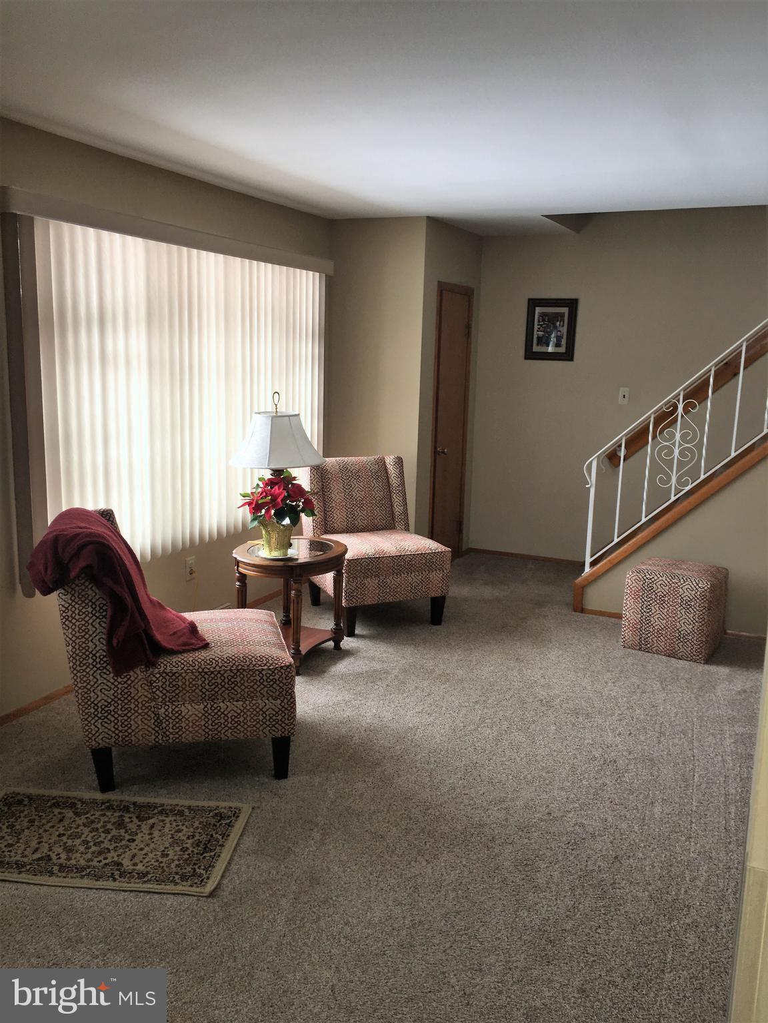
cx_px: 384
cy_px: 512
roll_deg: +0.0
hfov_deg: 48.2
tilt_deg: -10.2
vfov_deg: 61.7
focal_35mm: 29
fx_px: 858
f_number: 2.2
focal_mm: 4.15
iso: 25
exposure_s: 1/41
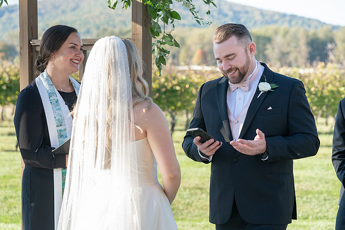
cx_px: 176
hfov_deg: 18.8
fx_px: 1039
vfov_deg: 12.6
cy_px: 112
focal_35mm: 108
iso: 500
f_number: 5.6
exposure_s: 1/320
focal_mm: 106
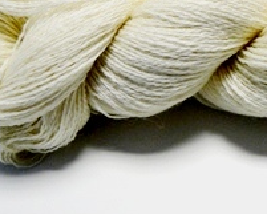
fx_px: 530
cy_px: 51
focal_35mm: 67
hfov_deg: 27.2
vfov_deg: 22.6
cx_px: 246
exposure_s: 1/30
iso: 150
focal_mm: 6
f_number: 2.8
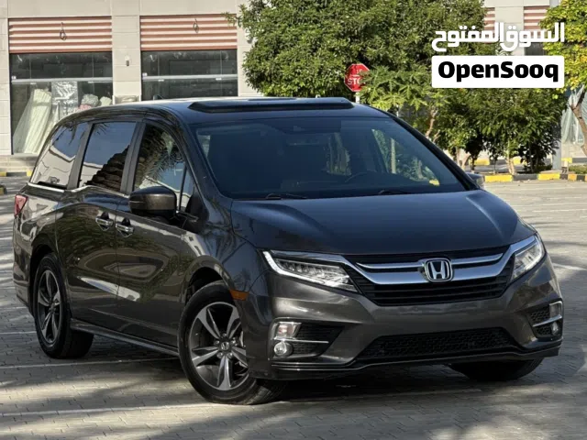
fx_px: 1306
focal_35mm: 77
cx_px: 294
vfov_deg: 19.1
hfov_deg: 25.3
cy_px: 220
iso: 32
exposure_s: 1/277
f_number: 2.8
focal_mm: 9
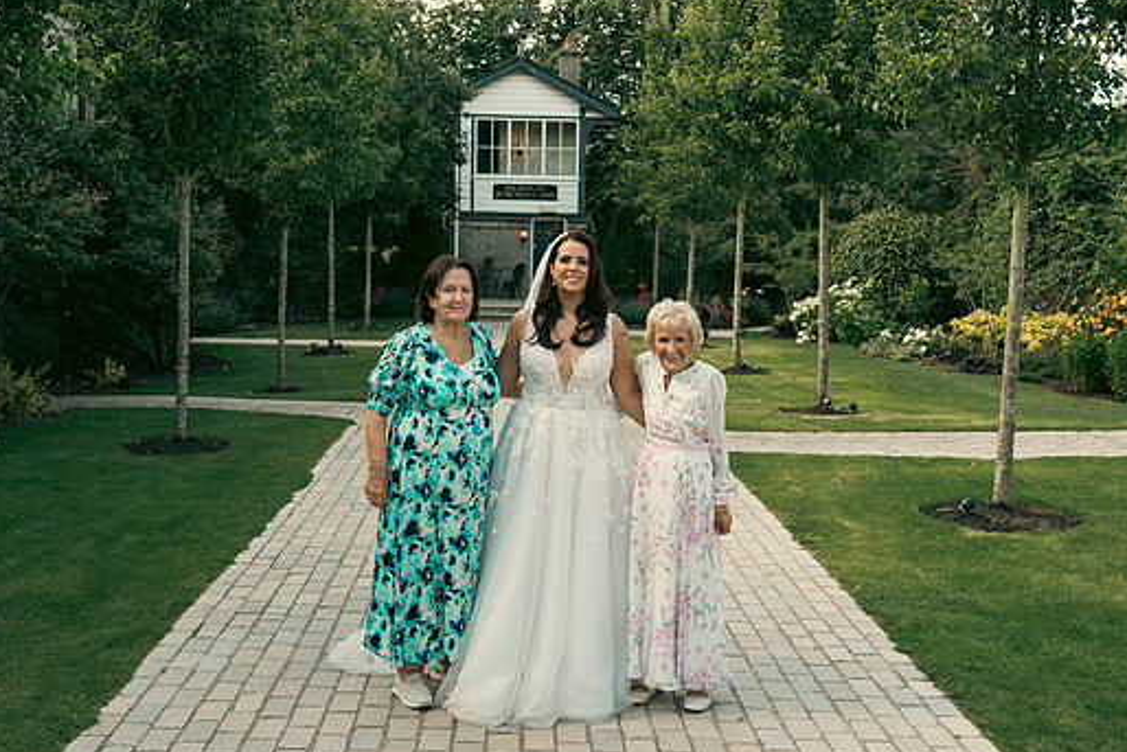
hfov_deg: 44.5
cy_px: 343
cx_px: 555
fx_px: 1378
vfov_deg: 30.5
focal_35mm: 44
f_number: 5.6
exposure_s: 1/500
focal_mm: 39
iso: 640
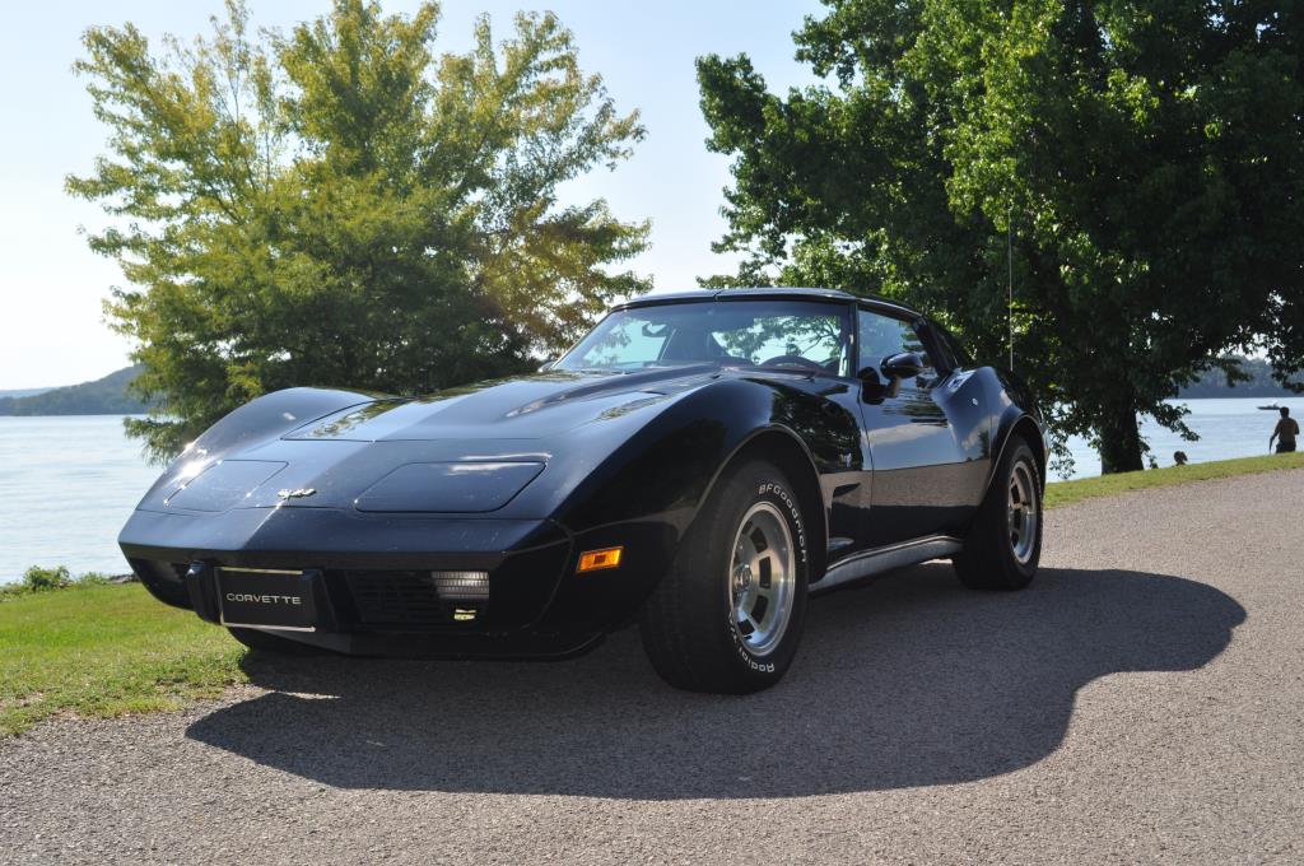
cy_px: 433
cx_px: 652
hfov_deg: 45.0
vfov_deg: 30.8
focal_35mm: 44
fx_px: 1574
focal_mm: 29
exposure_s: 1/200
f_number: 11
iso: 200
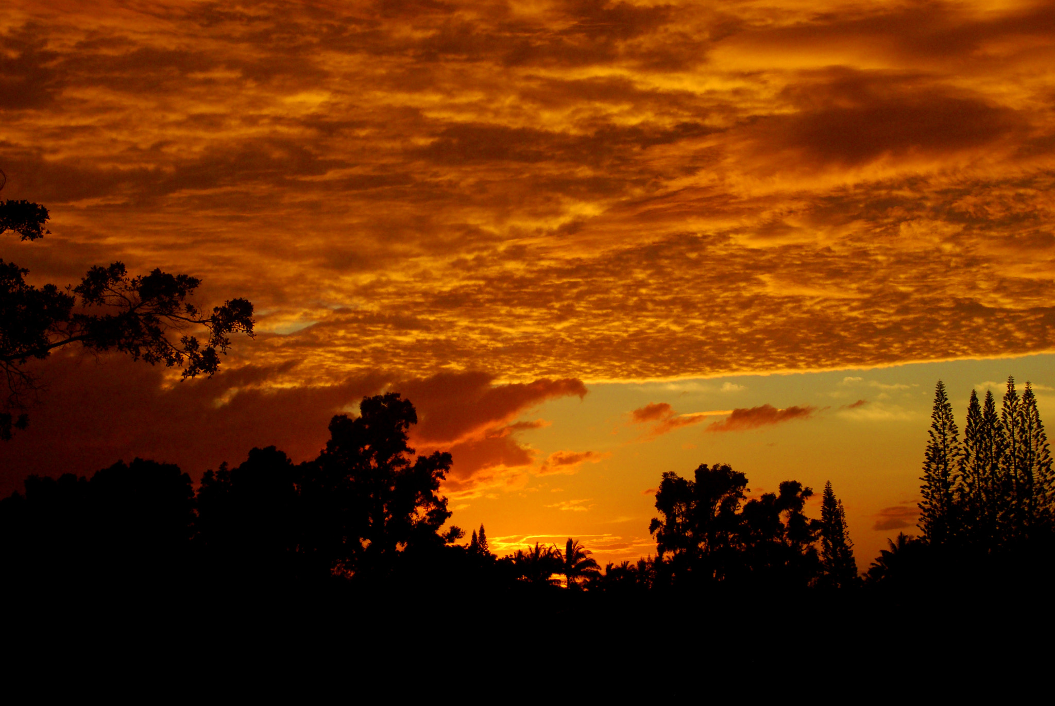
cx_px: 528
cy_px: 353
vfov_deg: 16.6
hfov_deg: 24.6
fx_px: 2421
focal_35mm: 82
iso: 800
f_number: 10
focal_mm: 55
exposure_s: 1/400
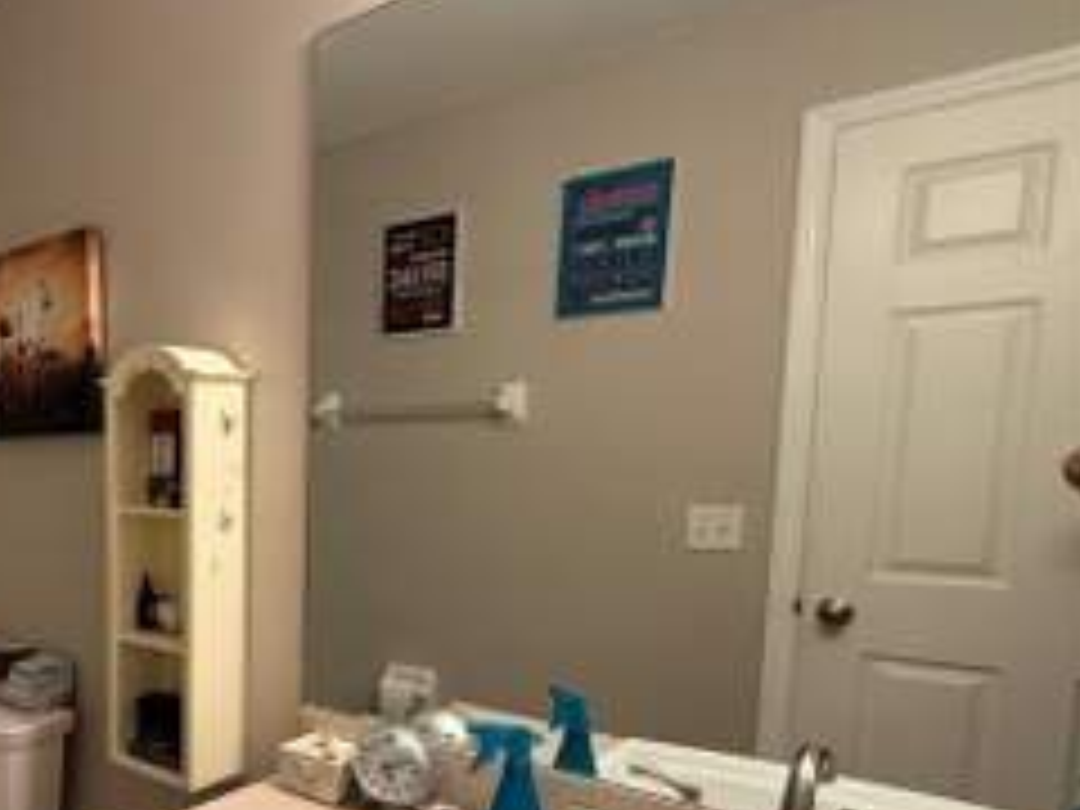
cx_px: 9
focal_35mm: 28
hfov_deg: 51.4
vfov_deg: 49.0
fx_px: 874
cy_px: 536
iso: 400
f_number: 2.2
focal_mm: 2.22
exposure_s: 1/60
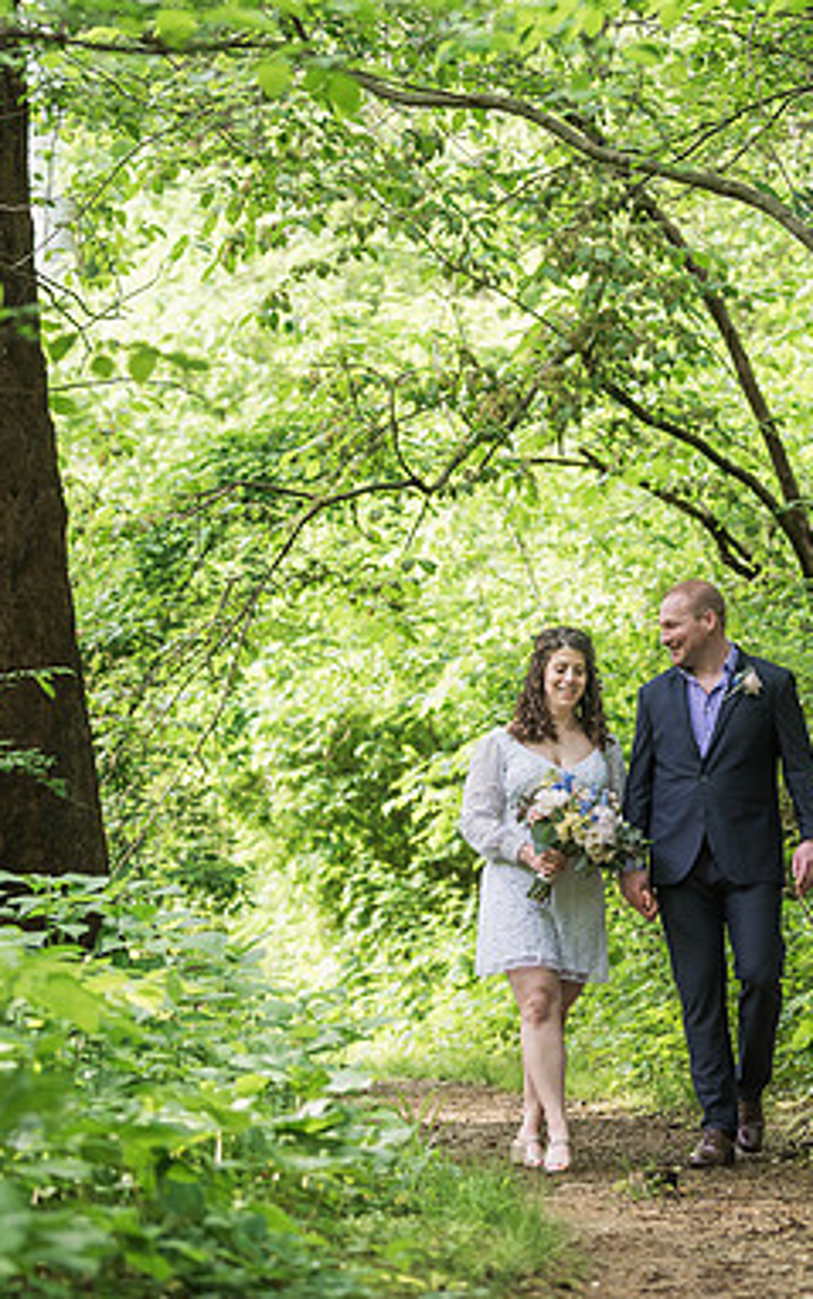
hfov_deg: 10.4
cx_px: 616
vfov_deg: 16.6
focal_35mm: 126
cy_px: 610
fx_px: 4463
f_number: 2.8
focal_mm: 75
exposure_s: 1/320
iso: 640
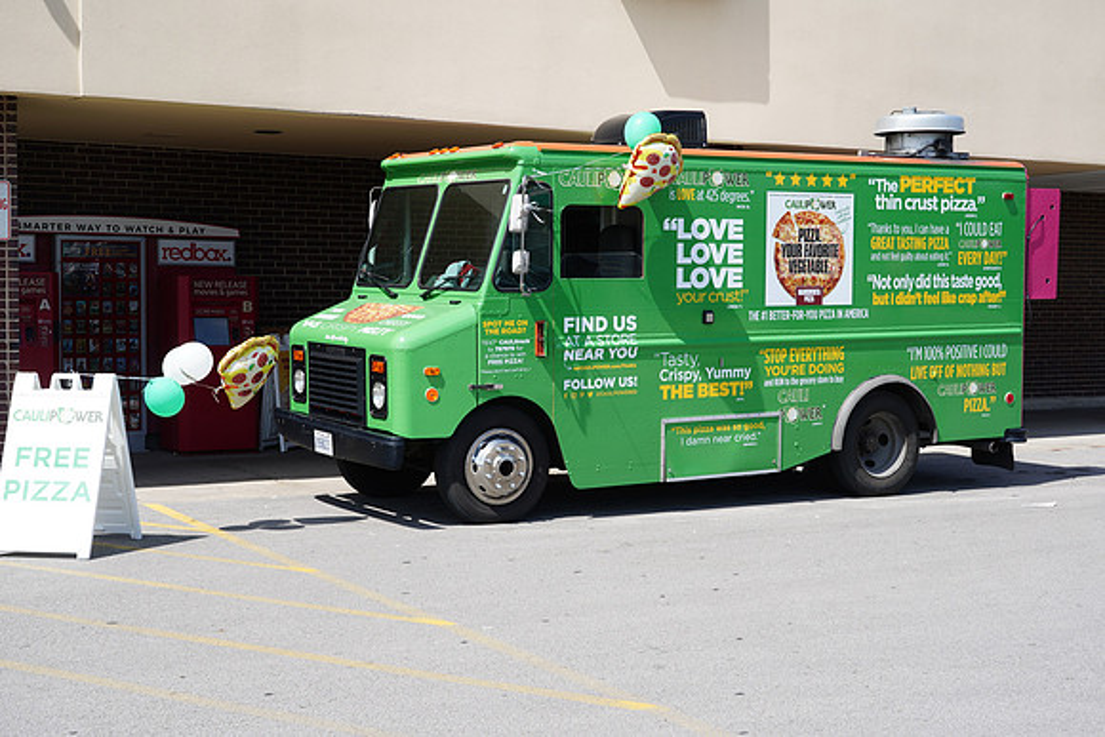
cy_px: 368
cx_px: 552
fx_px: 1566
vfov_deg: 26.5
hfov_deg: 38.9
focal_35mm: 51
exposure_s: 1/100
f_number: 13
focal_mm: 51
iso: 100
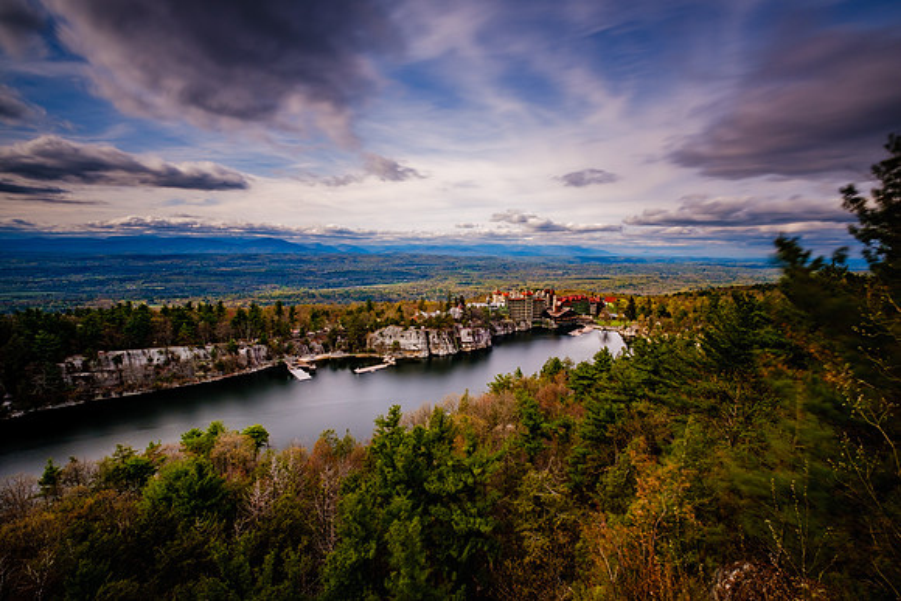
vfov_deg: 74.5
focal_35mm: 16
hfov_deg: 97.5
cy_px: 316
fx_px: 395
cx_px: 473
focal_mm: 10
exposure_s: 17
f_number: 11
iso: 160
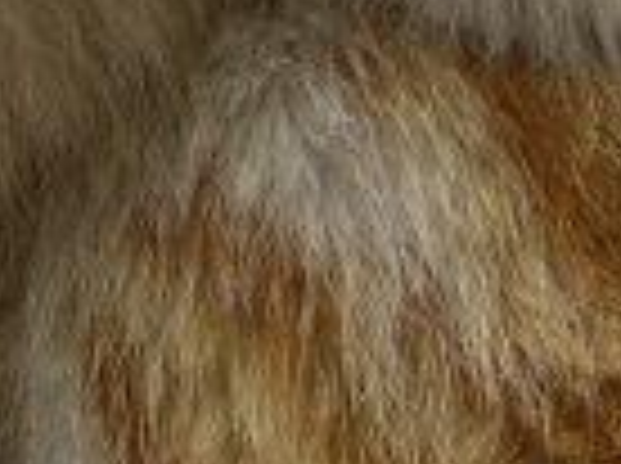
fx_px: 5050
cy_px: -964
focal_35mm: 282
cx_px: 243
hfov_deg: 7.0
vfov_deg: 5.0
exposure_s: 1/250
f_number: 2.8
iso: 64
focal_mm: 7.9
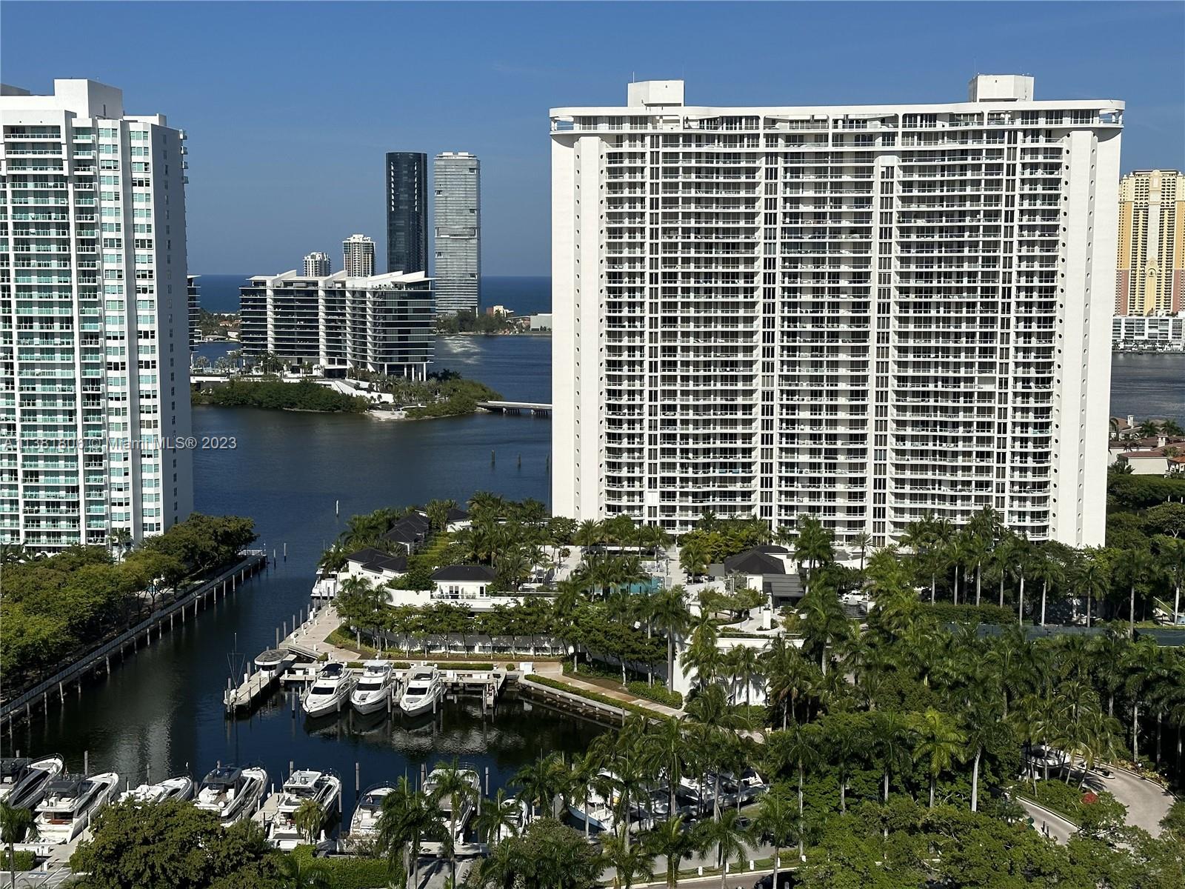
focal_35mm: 48
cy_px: 444
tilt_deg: -6.0
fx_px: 1643
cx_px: 592
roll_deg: -0.8
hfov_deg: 39.7
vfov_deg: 30.3
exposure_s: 1/9804
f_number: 1.78
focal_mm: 6.86
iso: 64
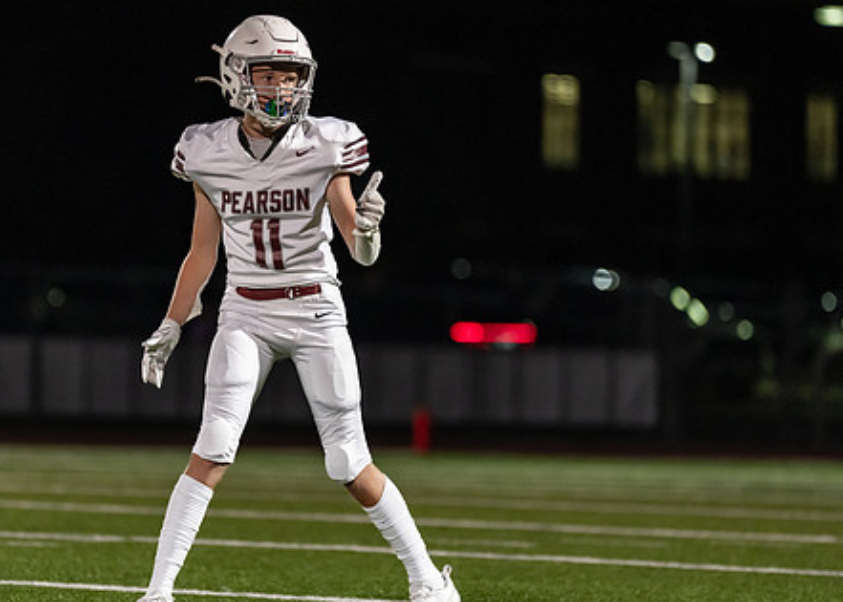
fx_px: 7566
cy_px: 309
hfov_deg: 6.4
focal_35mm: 316
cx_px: 300
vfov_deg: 4.6
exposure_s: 1/1000
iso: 3200
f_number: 2.8
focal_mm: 200
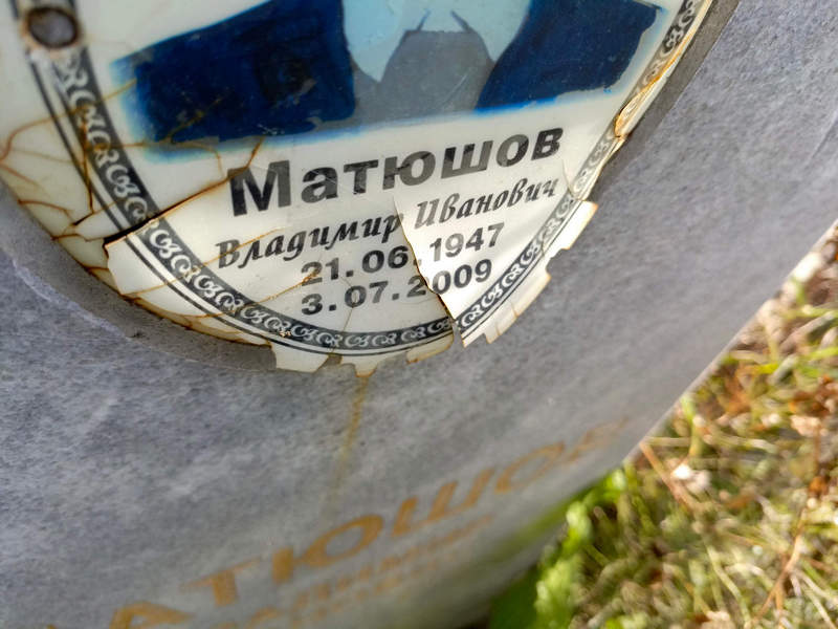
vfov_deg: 54.9
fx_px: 605
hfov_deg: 69.4
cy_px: 314
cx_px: 419
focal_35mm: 25
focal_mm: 4.76
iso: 106
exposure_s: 1/166
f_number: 1.69
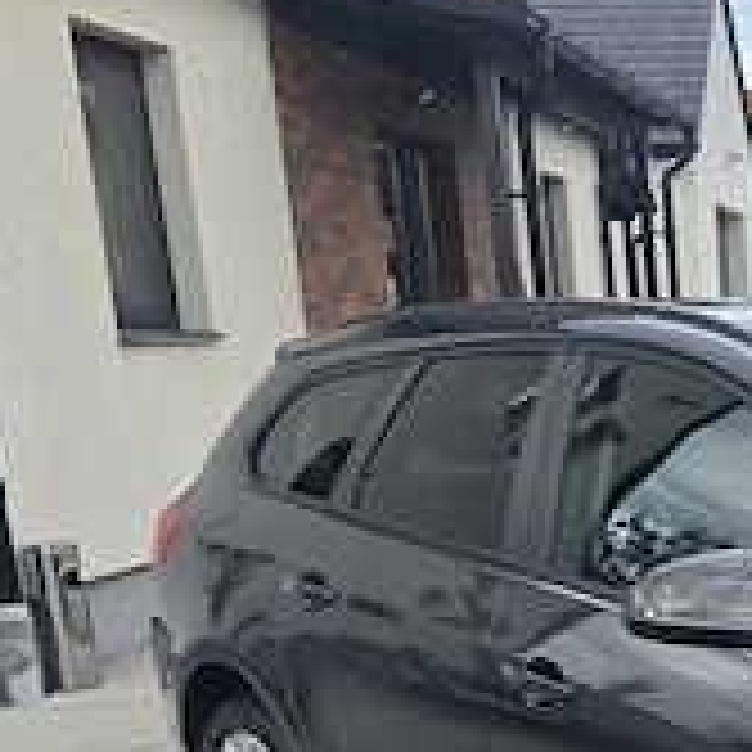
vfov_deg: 22.1
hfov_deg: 20.4
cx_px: 1121
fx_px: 1794
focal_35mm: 73
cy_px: 874
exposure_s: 1/249
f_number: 1.7
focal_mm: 6.3
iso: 12
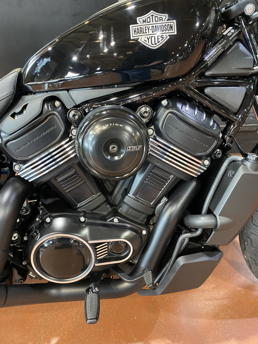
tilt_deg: -34.4
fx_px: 258
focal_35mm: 26
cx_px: 129
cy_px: 172
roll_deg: -0.1
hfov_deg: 53.1
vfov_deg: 67.3
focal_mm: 4.25
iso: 500
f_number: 1.8
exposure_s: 1/30
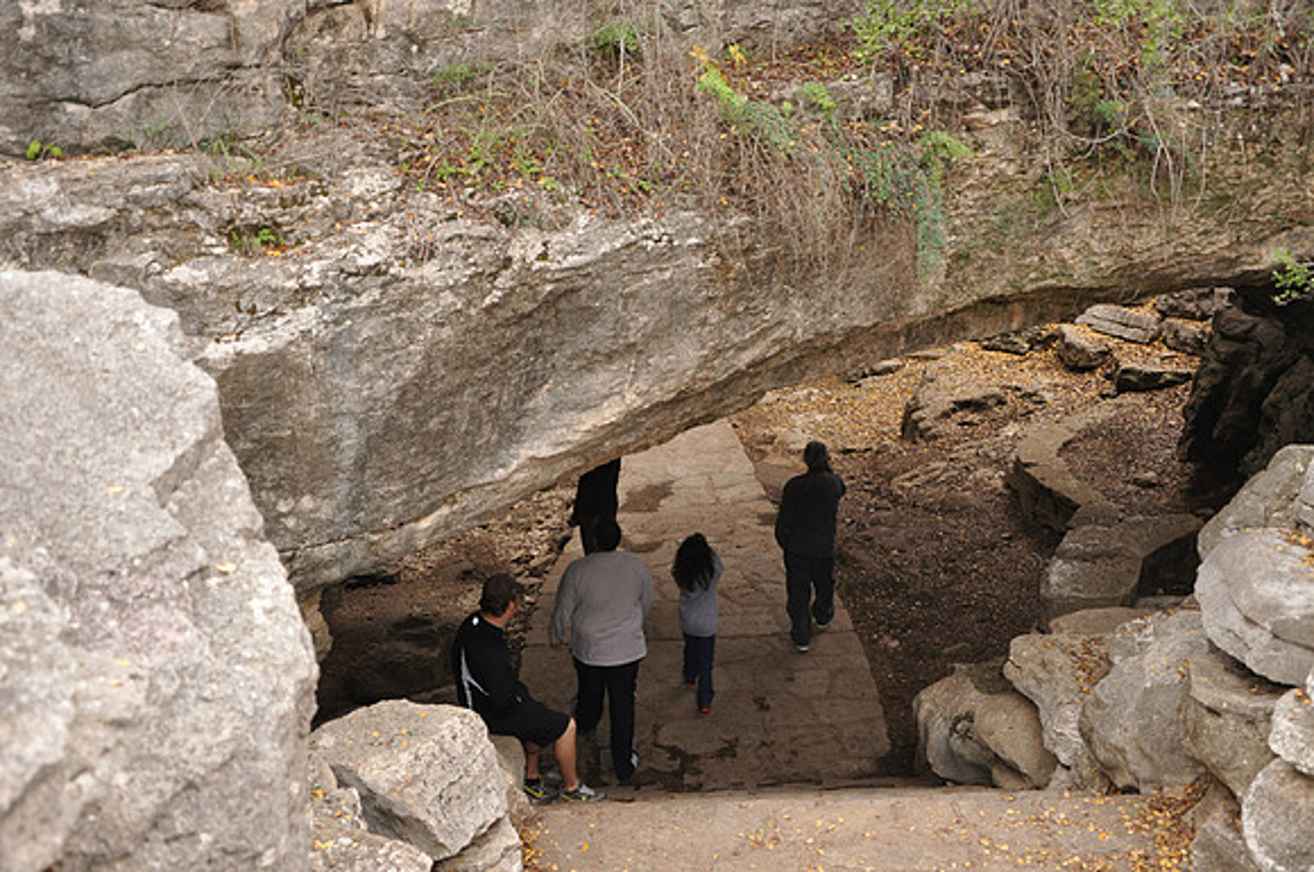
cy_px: 436
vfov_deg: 28.0
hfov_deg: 41.2
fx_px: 1750
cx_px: 657
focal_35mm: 48
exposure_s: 1/60
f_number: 4.2
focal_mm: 32
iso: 800
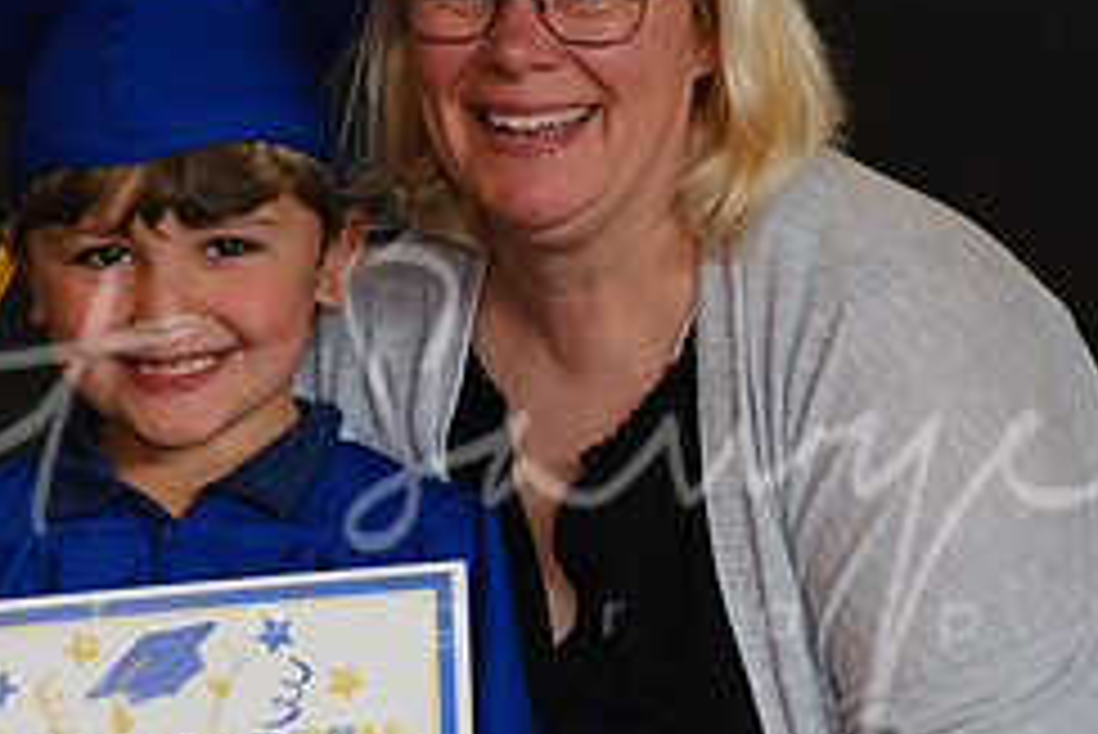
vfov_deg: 6.5
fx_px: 6409
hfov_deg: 9.8
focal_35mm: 210
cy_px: 550
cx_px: 210
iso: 800
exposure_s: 1/125
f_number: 4
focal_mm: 42.7
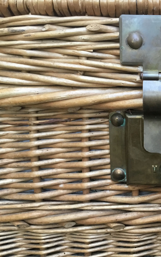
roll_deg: +0.1
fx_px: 309
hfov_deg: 27.9
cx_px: 151
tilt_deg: -14.0
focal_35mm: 44
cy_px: 128
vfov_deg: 45.3
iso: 50
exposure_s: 1/33
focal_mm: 3.3
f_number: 2.4
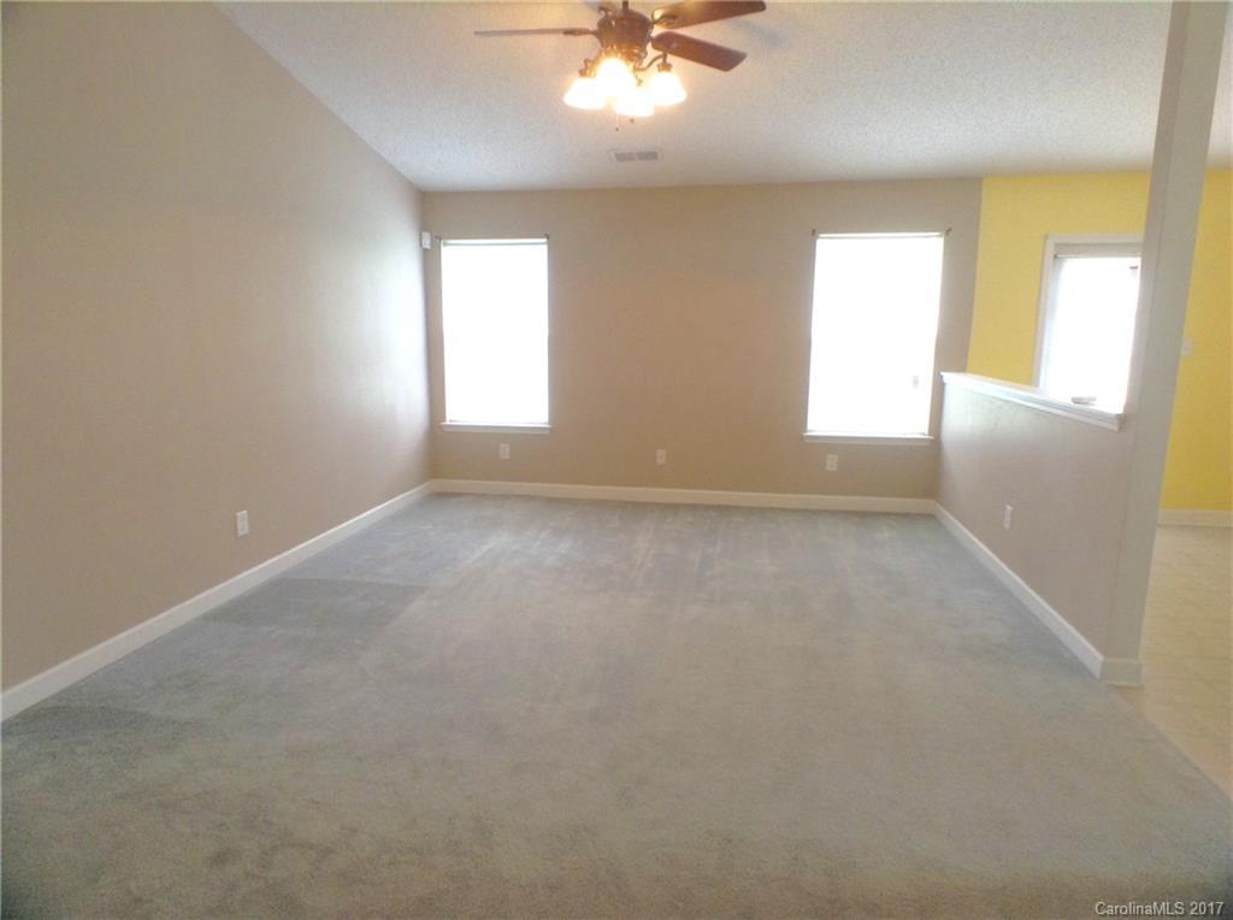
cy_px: 460
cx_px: 616
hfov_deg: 55.4
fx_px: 1173
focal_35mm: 33
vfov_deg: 42.8
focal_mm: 3.3
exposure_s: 1/24
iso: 80
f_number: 2.4
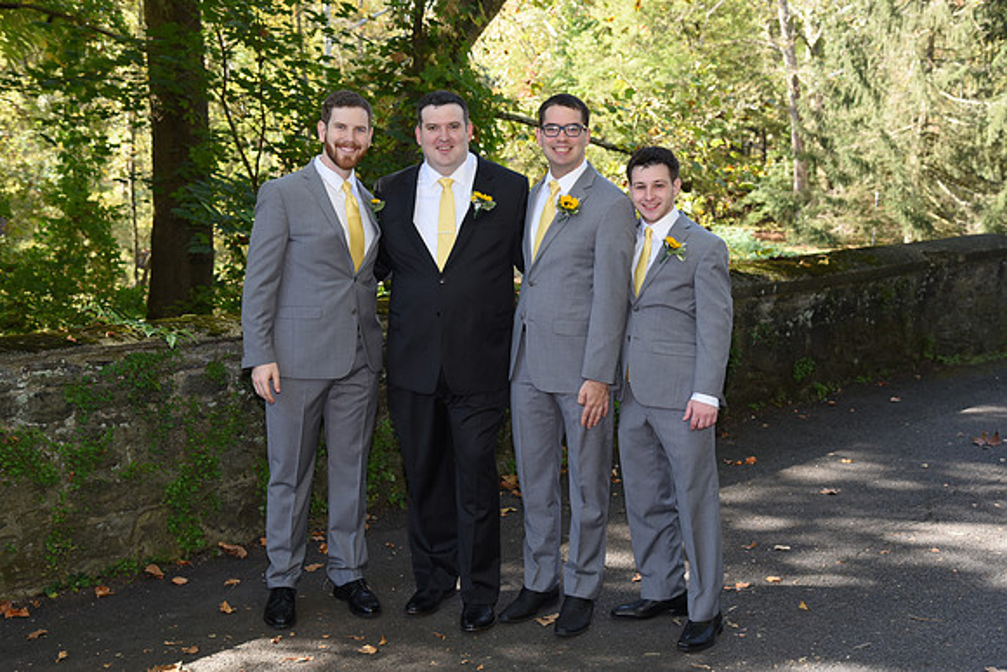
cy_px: 336
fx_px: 1343
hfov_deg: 41.1
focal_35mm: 48
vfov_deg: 28.1
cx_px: 504
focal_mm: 48
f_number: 5.6
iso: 640
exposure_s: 1/200
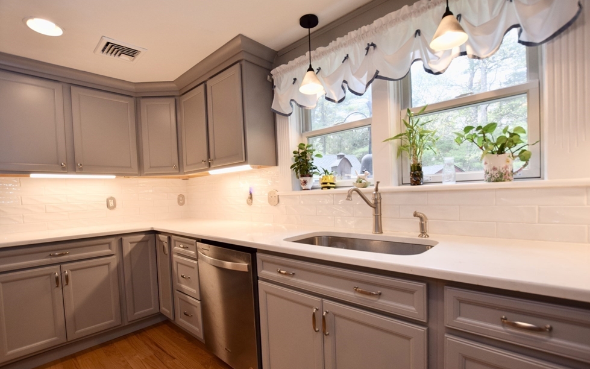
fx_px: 257
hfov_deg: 97.8
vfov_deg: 71.1
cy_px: 202
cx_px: 299
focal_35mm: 16
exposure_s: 1/100
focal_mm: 10
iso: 400
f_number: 5
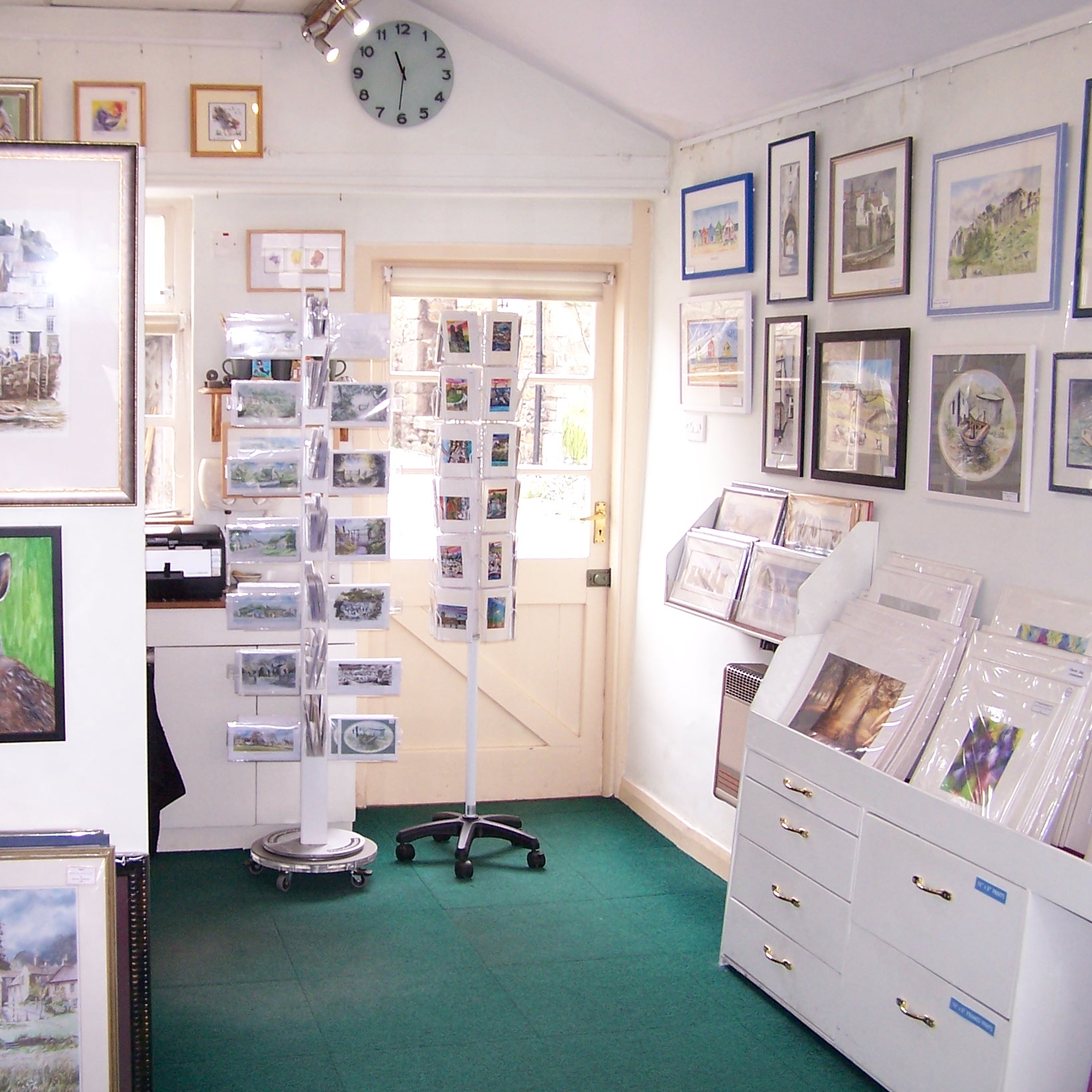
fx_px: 1677
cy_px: 550
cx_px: 409
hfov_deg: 35.9
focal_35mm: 47
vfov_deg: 36.1
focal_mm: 6.3
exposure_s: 1/60
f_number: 2.8
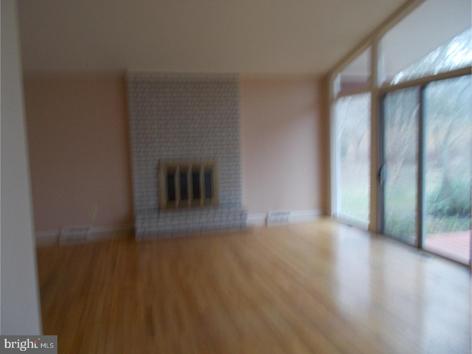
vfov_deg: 48.2
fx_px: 395
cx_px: 236
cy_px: 177
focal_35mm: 29
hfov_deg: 61.7
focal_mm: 4.1
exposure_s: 1/30
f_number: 3.3
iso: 125
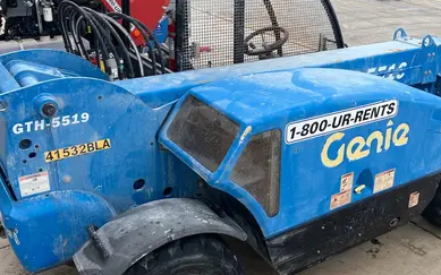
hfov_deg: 46.9
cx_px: 266
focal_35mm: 42
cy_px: 156
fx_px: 505
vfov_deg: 30.5
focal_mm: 3.99
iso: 32
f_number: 1.8
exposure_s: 1/656
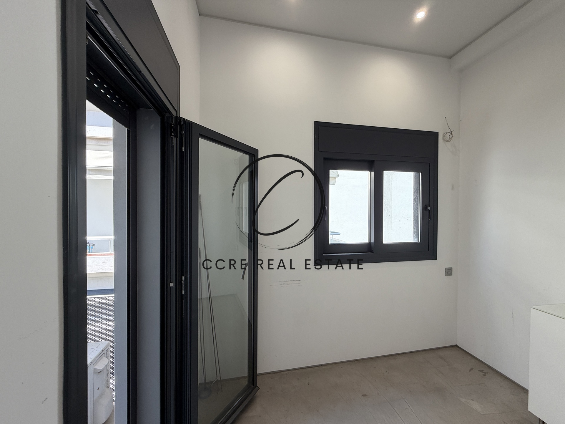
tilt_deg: -0.4
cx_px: 282
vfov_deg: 85.7
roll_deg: -0.4
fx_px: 229
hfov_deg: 102.1
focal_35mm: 14
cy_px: 212
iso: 64
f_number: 2.2
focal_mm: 2.22
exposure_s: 1/100
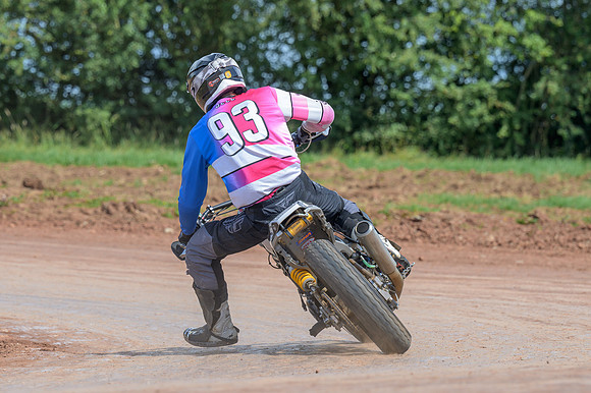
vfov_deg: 5.1
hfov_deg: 7.6
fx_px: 4448
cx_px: 266
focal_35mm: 271
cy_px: 192
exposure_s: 1/320
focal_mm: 160
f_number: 4
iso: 64
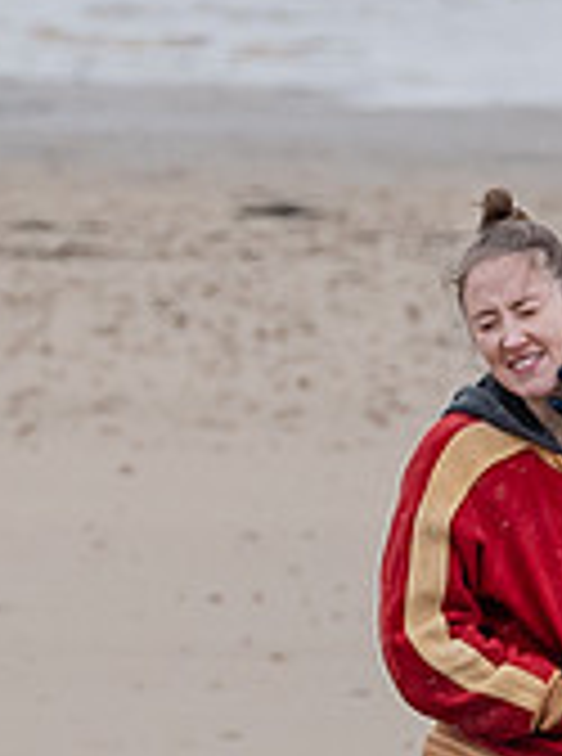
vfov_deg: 0.8
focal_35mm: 2487
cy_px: 590
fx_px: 54112
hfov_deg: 0.6
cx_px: 149
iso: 400
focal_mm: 200
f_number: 6.3
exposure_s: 1/640
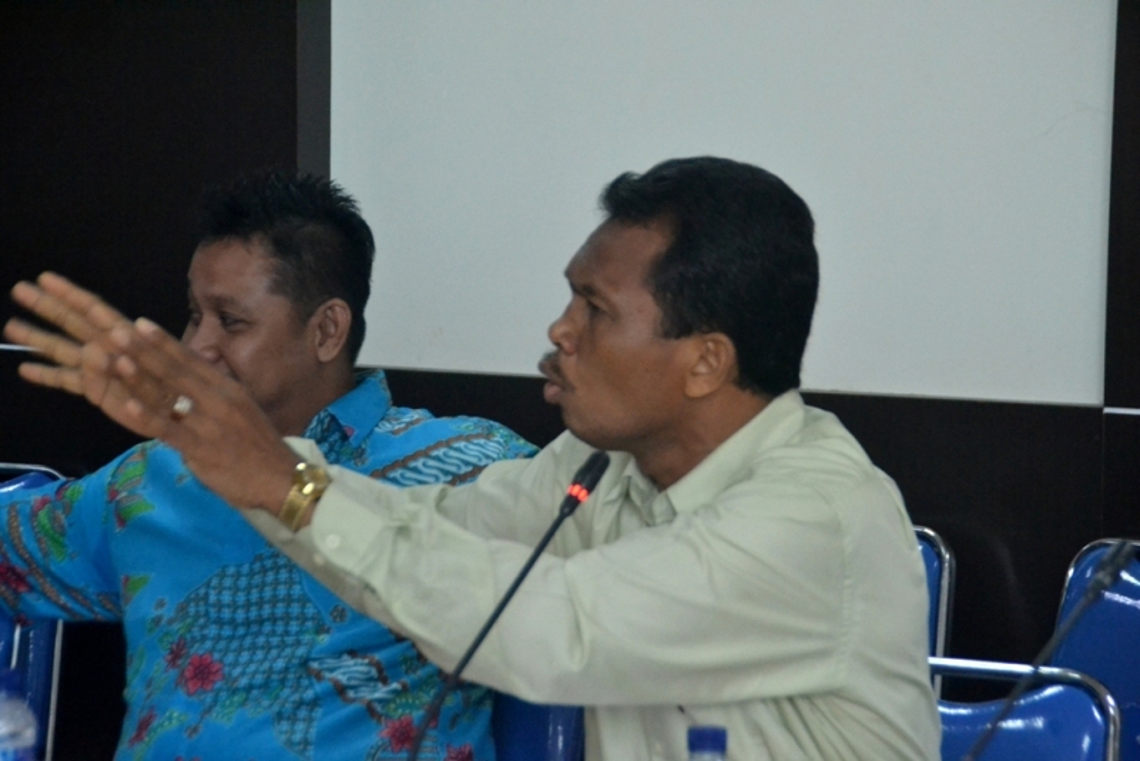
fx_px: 5322
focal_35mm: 168
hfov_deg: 12.2
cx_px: 570
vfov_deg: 8.2
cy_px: 380
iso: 3200
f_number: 6
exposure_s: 1/160
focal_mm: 112
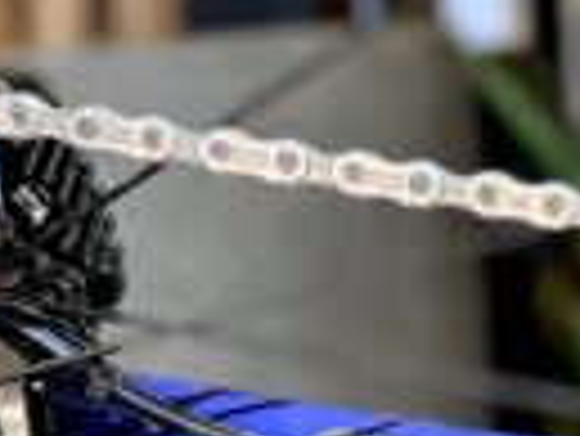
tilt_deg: -8.5
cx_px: 877
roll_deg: +3.6
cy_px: 463
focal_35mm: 190
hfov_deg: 10.1
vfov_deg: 7.8
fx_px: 3186
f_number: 1.78
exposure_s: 1/128
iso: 80
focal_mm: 6.86
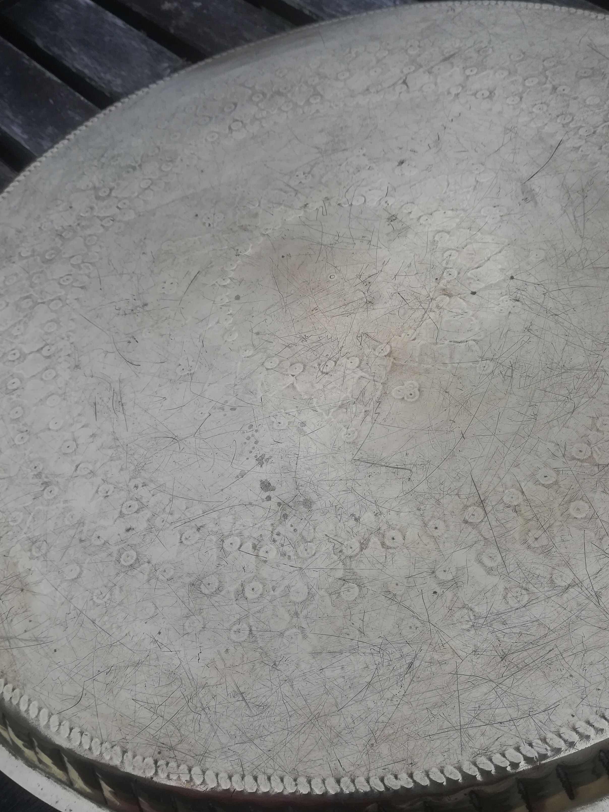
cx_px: 307
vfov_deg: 56.7
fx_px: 751
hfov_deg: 44.2
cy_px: 443
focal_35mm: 32
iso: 50
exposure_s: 1/828
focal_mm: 3.83
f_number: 2.2
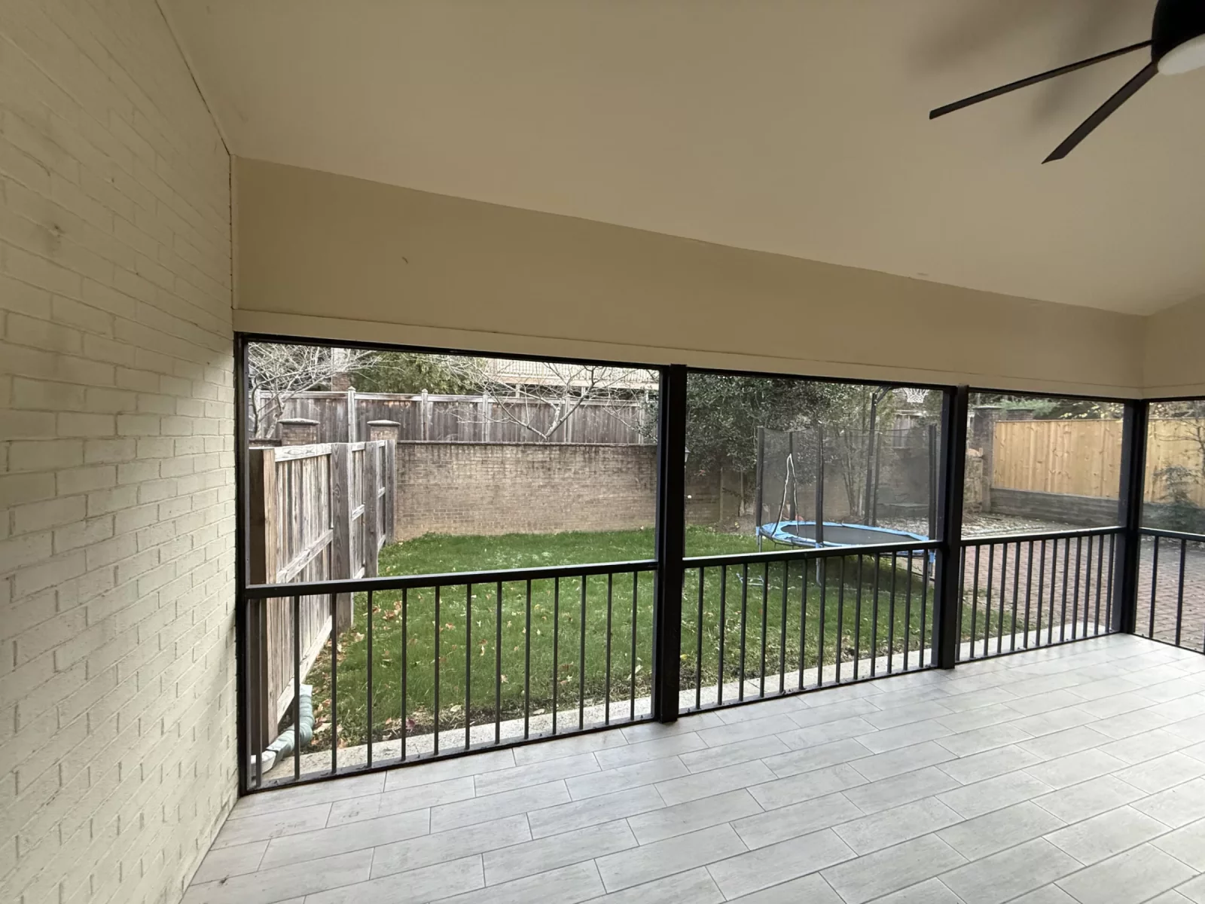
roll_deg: -1.3
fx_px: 487
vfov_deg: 85.7
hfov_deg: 102.1
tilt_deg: -2.4
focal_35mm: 14
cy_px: 452
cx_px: 602
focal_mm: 2.22
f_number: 2.2
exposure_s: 1/99
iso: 250
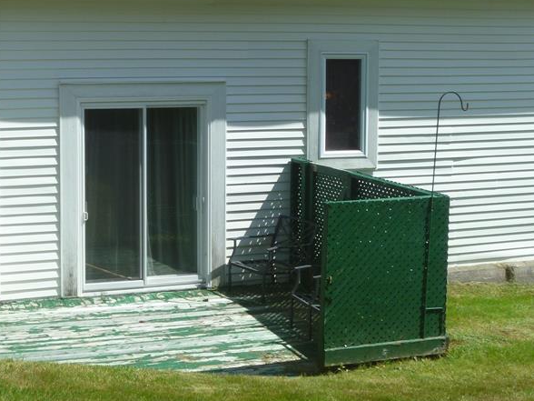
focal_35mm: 61
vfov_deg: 23.8
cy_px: 103
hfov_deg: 31.3
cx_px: 153
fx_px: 941
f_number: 5.6
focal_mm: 6.3
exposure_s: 1/200
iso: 80
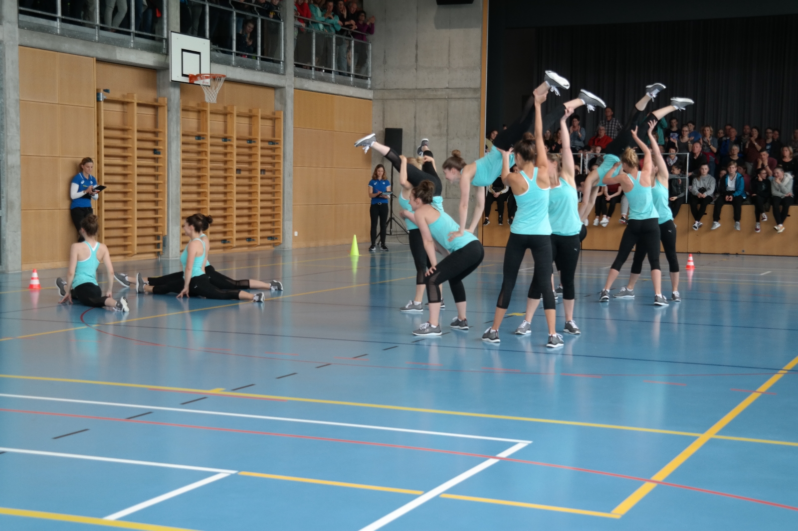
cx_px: 399
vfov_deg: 22.3
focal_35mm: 61
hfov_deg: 32.9
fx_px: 1352
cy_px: 266
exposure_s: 1/80
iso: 400
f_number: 5.6
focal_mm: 40
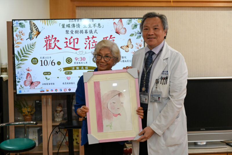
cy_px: 78
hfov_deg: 39.6
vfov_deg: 27.0
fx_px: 322
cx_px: 116
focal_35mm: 50
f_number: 5.6
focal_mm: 50
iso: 3200
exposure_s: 1/200
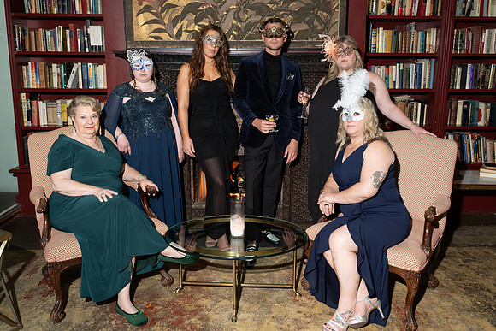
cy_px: 147
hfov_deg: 61.4
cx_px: 248
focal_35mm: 30
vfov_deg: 43.2
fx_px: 418
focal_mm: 24
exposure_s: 1/200
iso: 2000
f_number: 3.5
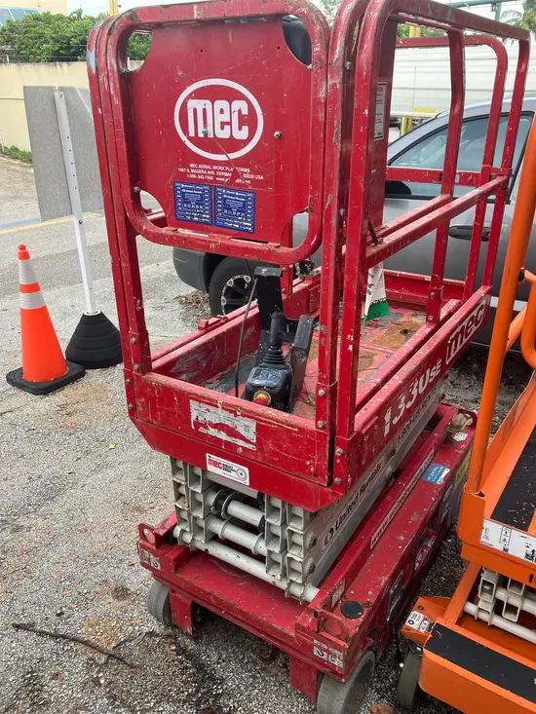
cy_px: 357
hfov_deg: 49.8
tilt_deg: -24.2
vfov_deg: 63.4
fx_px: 578
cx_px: 268
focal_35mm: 28
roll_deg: -1.5
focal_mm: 3.99
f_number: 1.8
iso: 40
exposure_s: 1/121
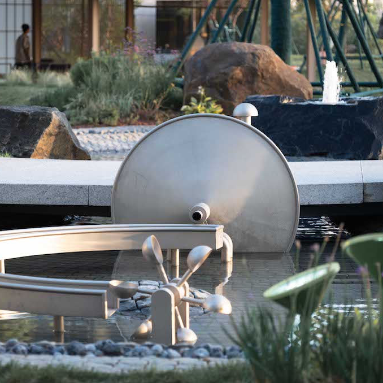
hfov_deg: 12.8
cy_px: 192
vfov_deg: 12.8
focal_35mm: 136
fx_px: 1702
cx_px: 150
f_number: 5.6
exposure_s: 1/125
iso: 640
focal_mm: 145.3
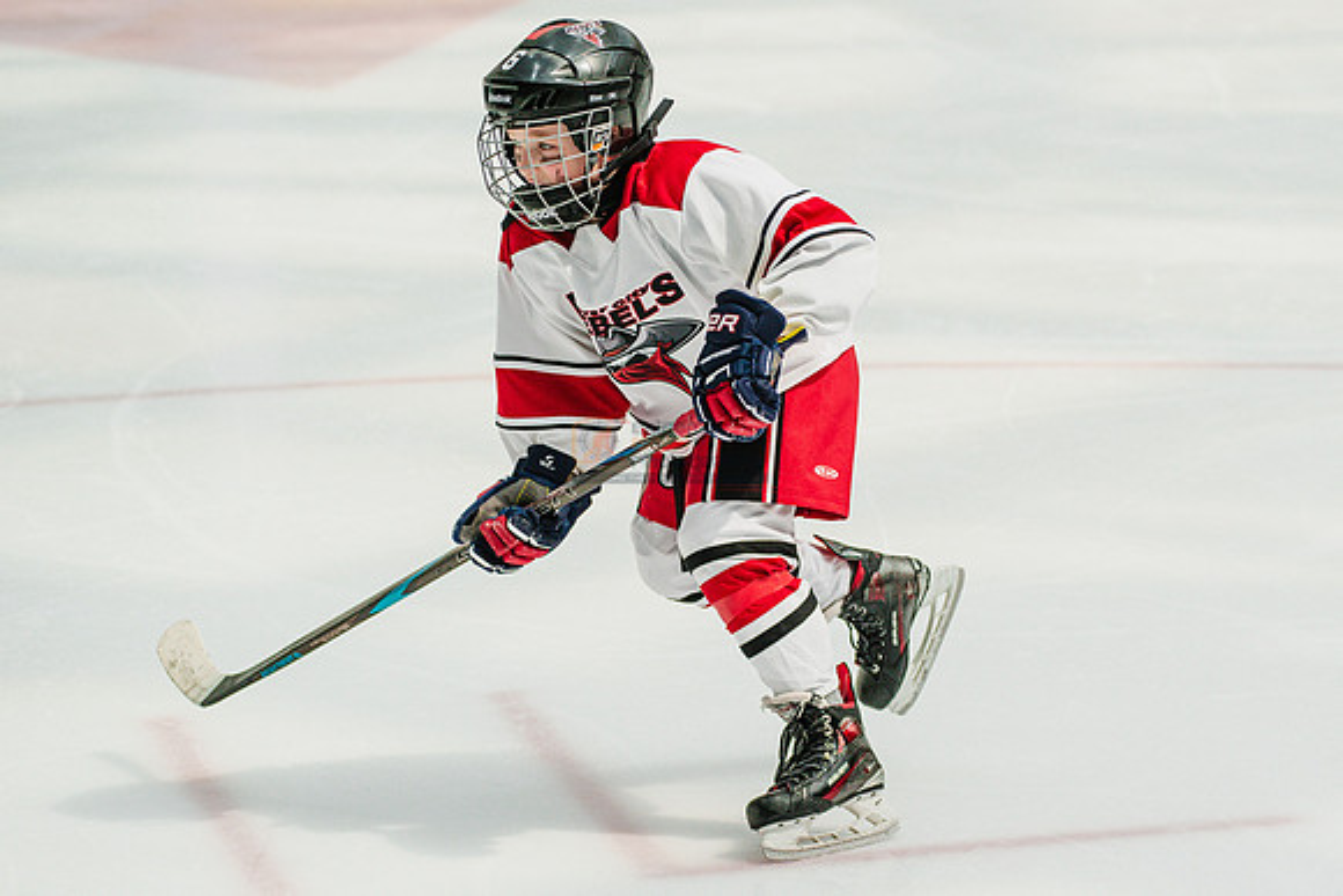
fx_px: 7107
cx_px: 911
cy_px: 493
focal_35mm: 190
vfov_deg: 7.2
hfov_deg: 10.8
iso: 1600
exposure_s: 1/2000
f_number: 4
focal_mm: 140
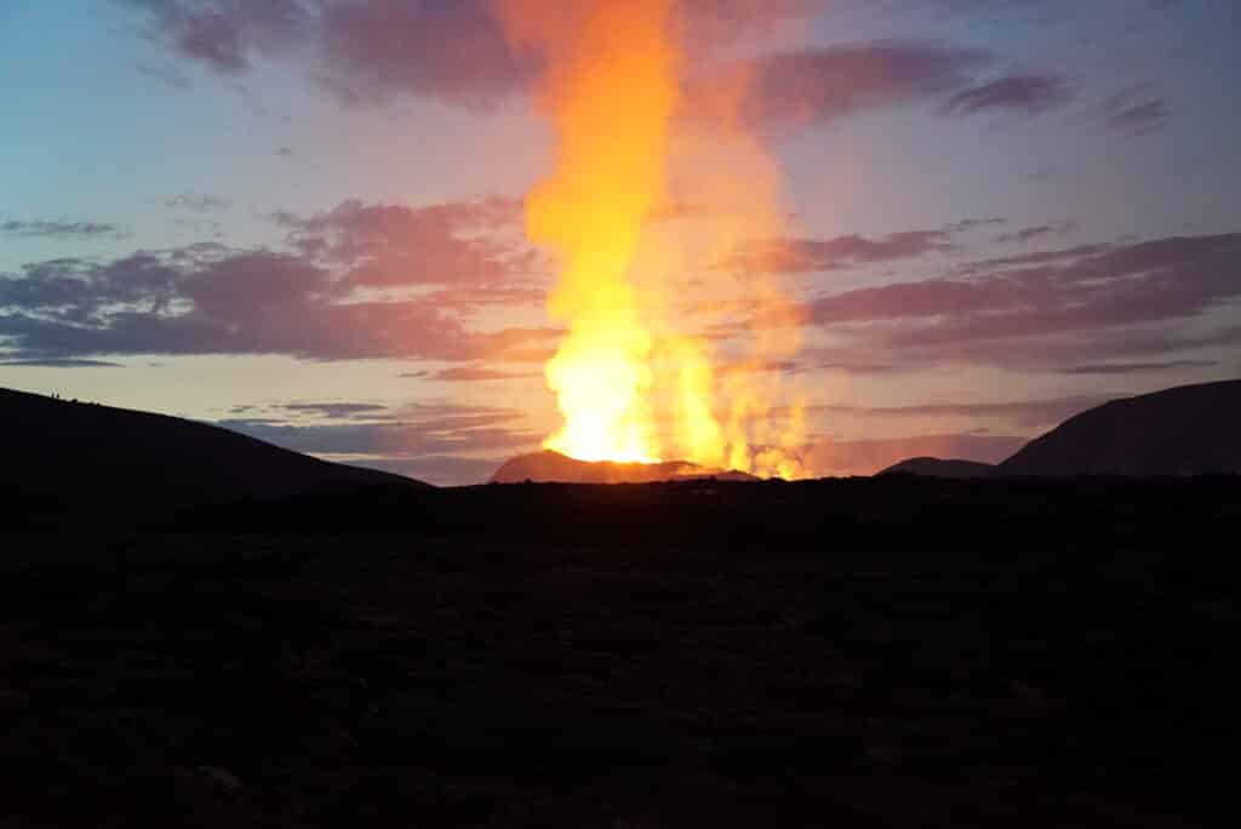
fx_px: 1759
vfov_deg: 26.5
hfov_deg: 38.9
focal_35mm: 51
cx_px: 620
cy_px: 414
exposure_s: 1/100
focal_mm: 51
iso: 12800
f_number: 2.8
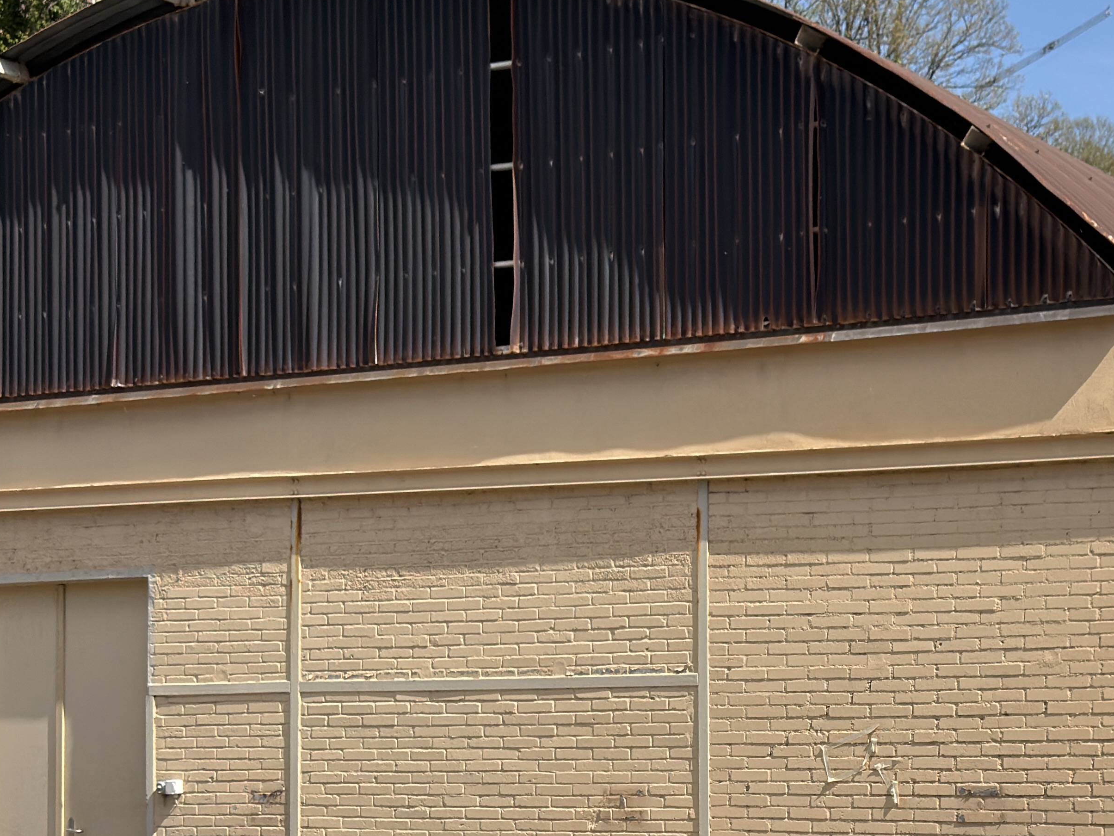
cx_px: 856
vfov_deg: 17.6
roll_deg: +0.4
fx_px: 2671
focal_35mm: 83
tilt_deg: +0.8
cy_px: 659
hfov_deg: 23.3
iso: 64
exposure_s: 1/5618
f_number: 1.78
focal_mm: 6.76
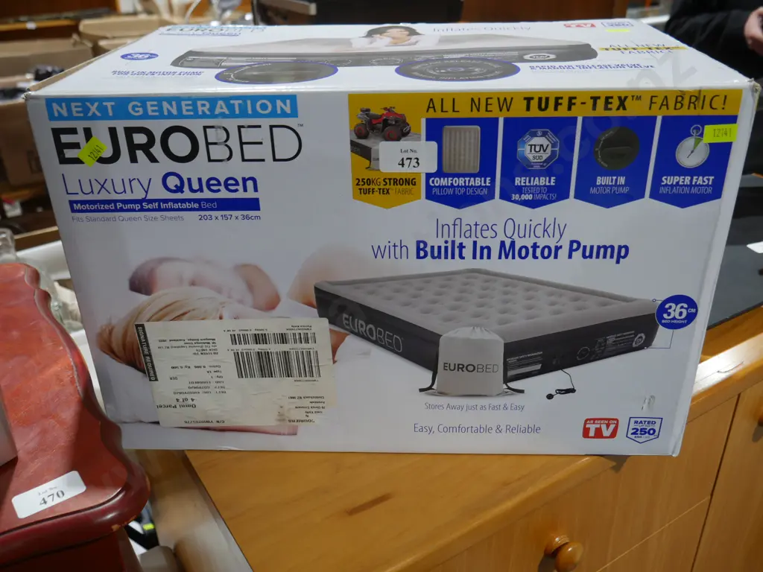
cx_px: 382
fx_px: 705
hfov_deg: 56.8
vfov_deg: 44.2
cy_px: 286
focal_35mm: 32
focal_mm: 16
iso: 400
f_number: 3.6
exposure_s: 1/60
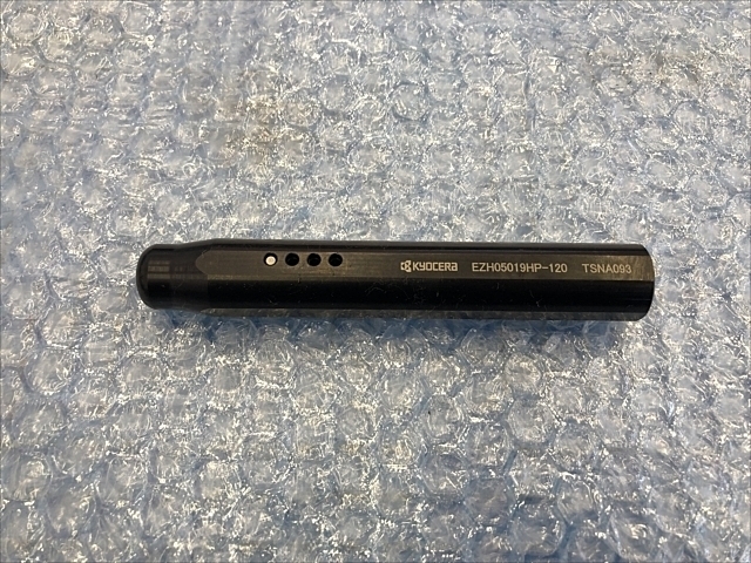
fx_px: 607
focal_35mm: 28
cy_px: 282
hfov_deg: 63.4
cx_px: 376
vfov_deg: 49.7
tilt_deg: -70.4
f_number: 1.8
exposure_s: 1/30
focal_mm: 3.99
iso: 25
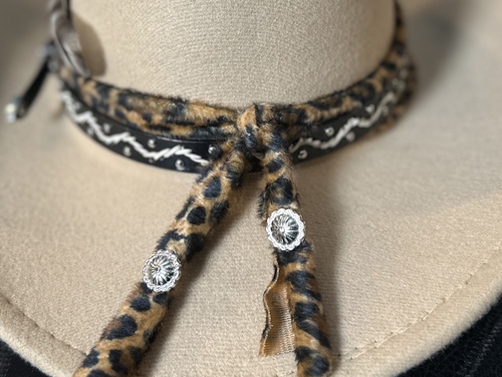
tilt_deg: -33.3
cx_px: 228
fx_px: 696
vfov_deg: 30.1
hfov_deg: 39.6
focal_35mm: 48
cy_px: 129
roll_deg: +4.0
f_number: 1.78
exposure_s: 1/60
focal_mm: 6.86
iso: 320
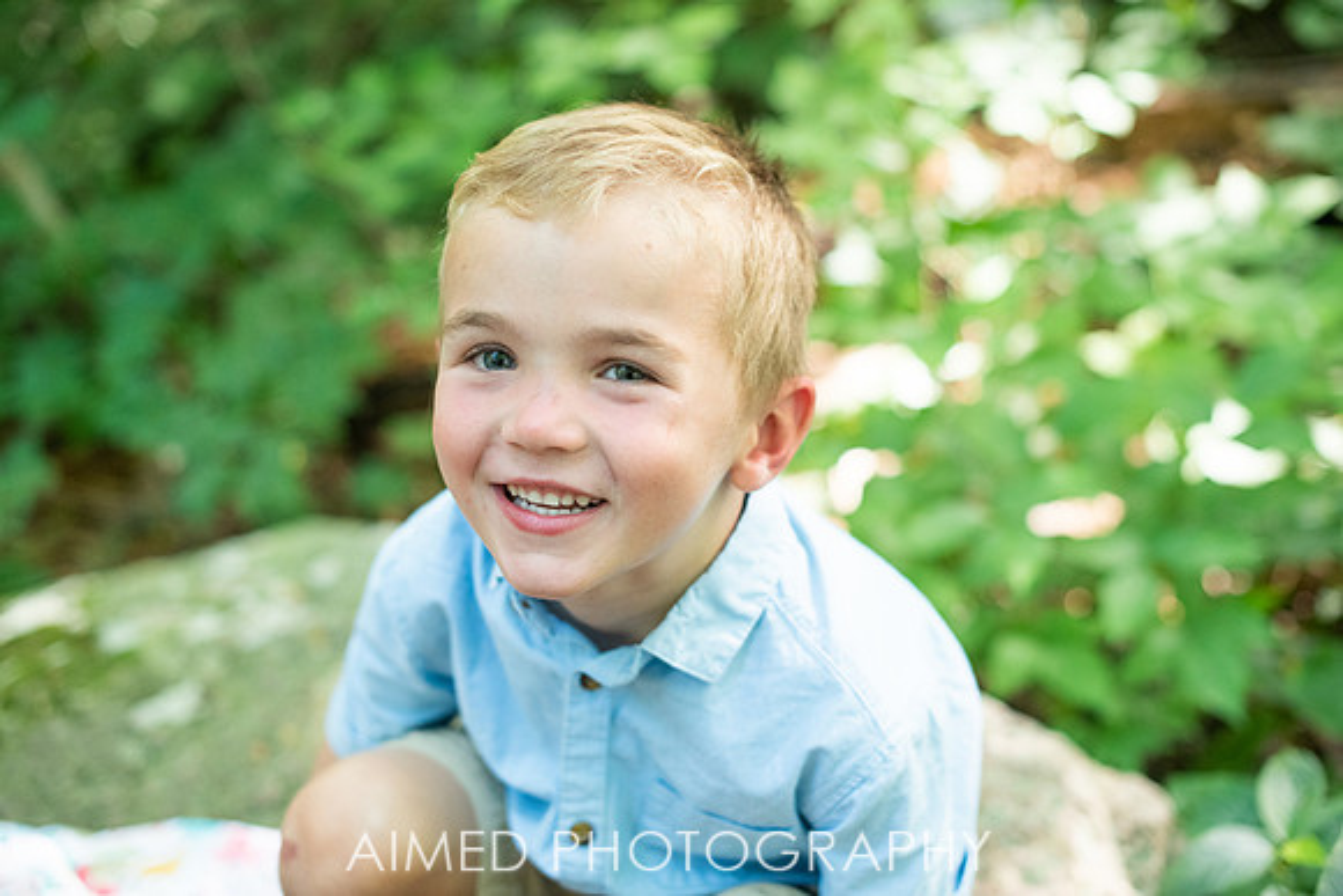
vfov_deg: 27.0
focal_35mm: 50
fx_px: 1866
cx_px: 672
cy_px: 448
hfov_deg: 39.6
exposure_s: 1/320
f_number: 2.5
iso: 1600
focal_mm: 50
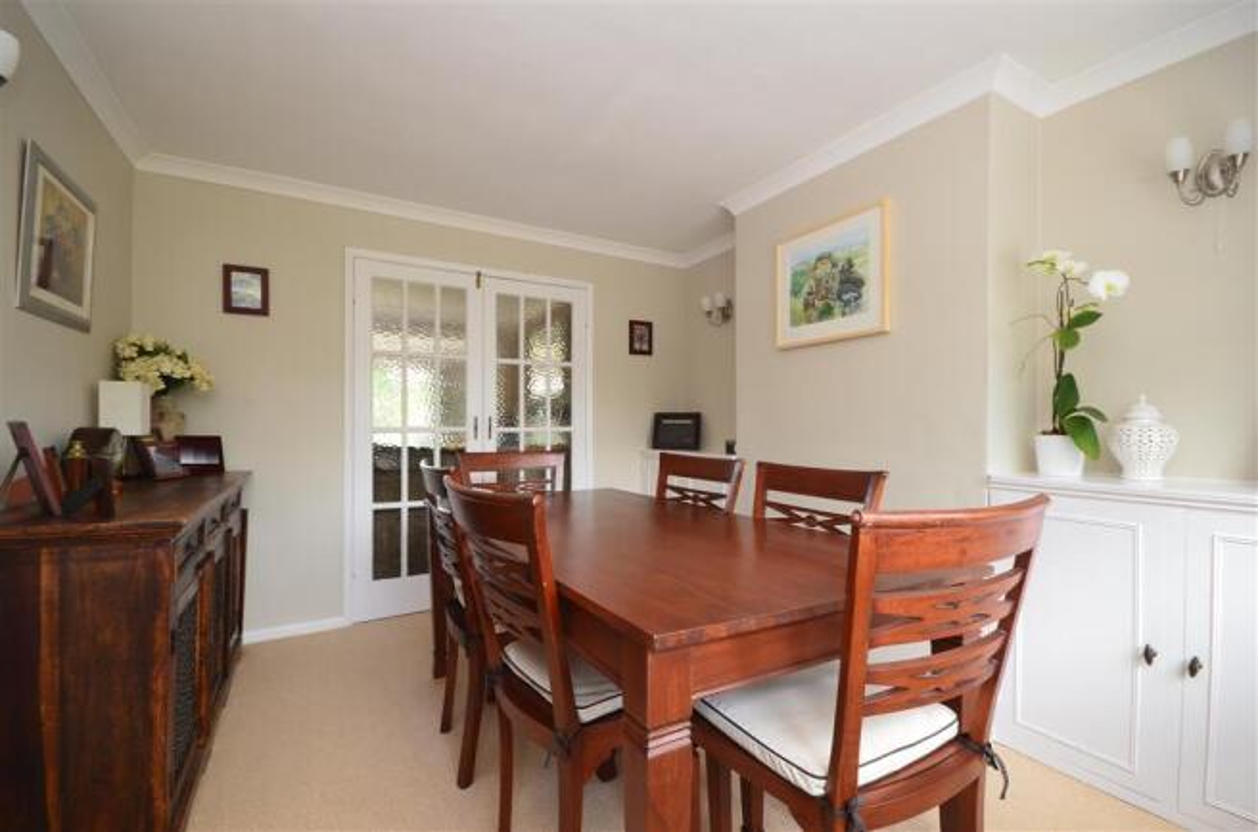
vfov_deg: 77.0
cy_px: 416
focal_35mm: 15
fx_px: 523
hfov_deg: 100.5
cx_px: 629
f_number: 8
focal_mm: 10
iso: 320
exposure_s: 1/8
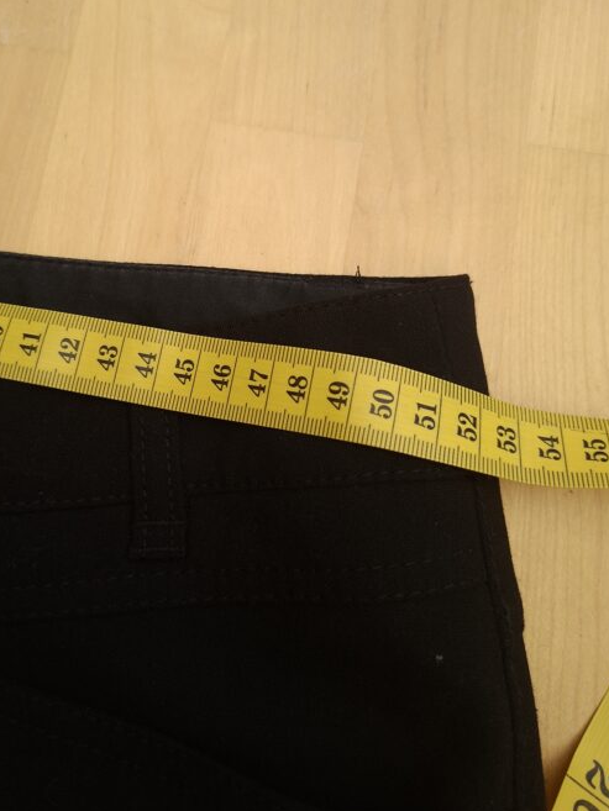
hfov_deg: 49.6
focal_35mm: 28
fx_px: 657
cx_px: 261
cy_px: 352
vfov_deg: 63.2
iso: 50
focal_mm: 5.54
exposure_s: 1/192
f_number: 1.8
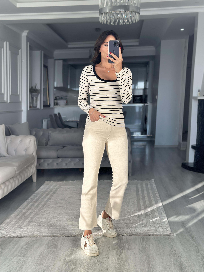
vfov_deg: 39.7
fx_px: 377
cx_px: 102
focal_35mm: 48
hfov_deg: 30.3
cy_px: 136
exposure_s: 1/297
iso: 80
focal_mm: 6.86
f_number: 1.78
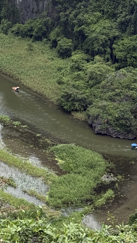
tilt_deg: -9.1
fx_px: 846
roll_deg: +0.0
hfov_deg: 9.0
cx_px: -69
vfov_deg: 15.8
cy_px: -43
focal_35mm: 131
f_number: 1.78
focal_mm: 6.76
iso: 100
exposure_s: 1/2762
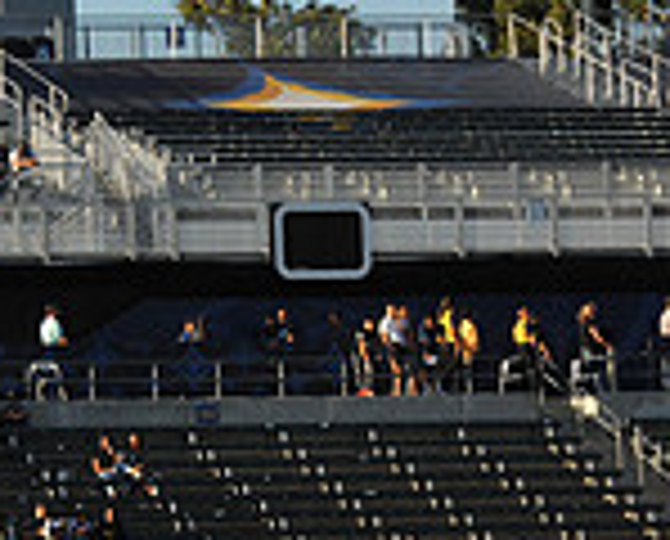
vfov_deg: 3.5
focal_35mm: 437
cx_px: -562
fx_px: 8688
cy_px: -284
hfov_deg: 4.4
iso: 1600
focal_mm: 120
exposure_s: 1/1000
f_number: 16
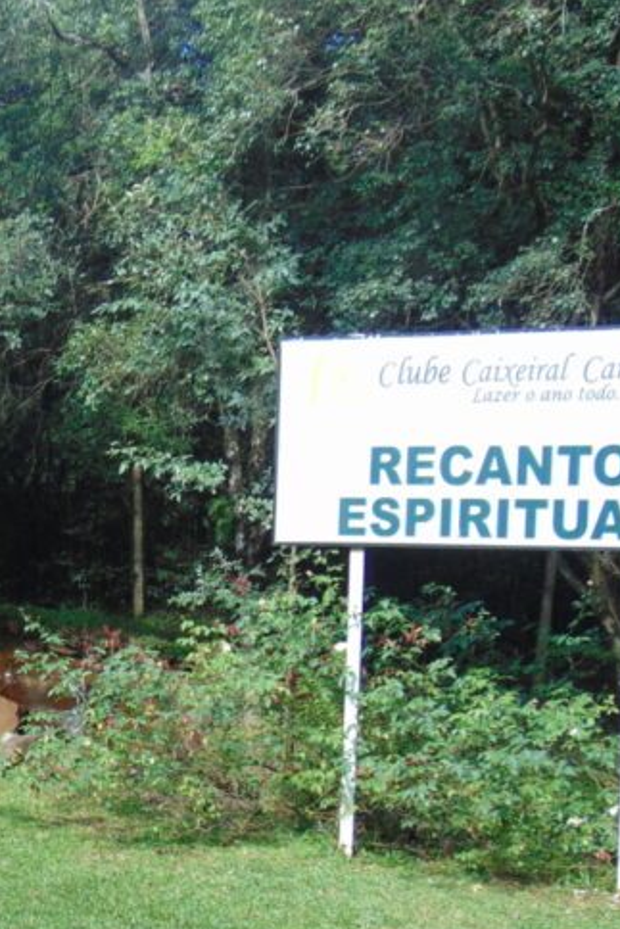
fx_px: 1420
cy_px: 643
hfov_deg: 22.7
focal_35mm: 55
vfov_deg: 35.8
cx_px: -125
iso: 80
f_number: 3
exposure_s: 1/160
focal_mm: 4.5
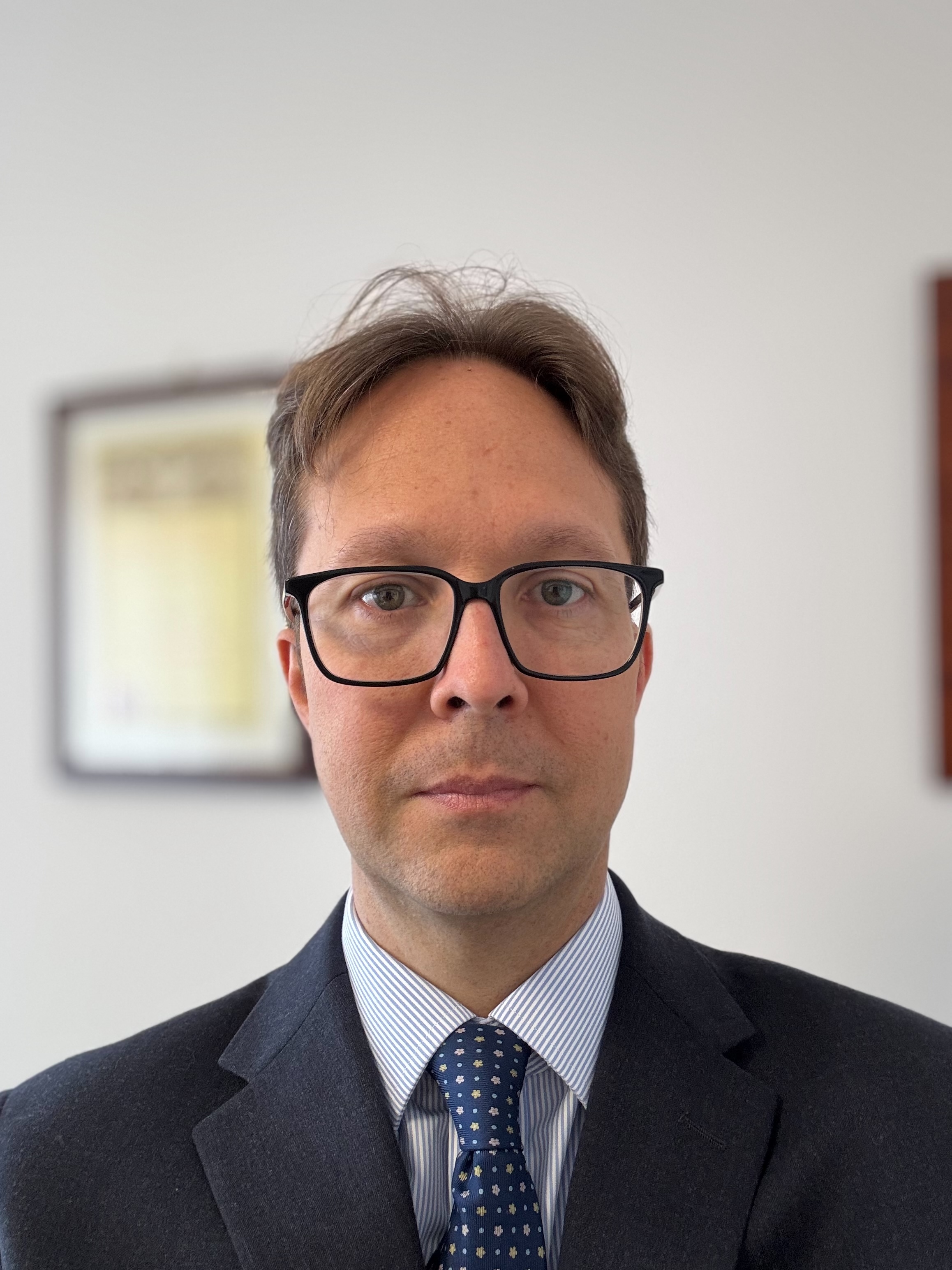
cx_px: 476
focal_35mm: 30
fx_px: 1100
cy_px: 635
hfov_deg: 46.8
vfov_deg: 60.0
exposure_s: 1/50
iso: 80
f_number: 1.9
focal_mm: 2.69
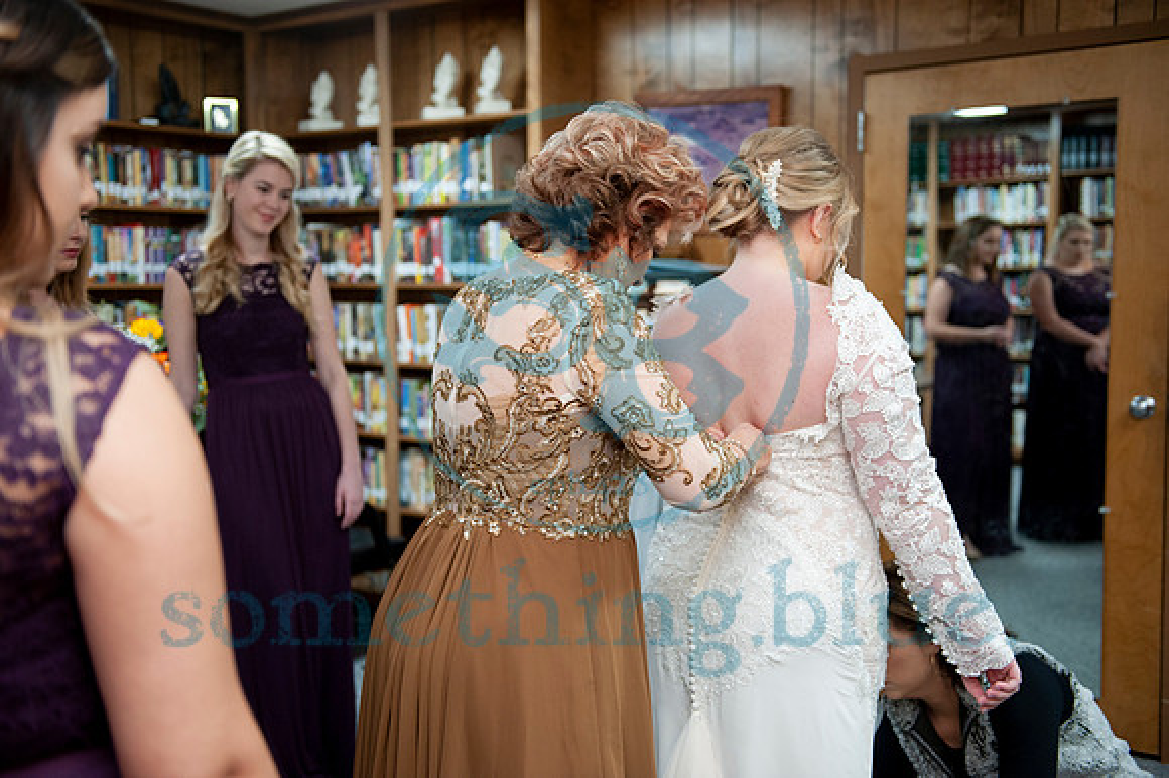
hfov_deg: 48.5
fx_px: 1298
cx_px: 584
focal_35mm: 40
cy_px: 389
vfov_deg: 33.4
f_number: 2.8
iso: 1250
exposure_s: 1/125
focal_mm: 40
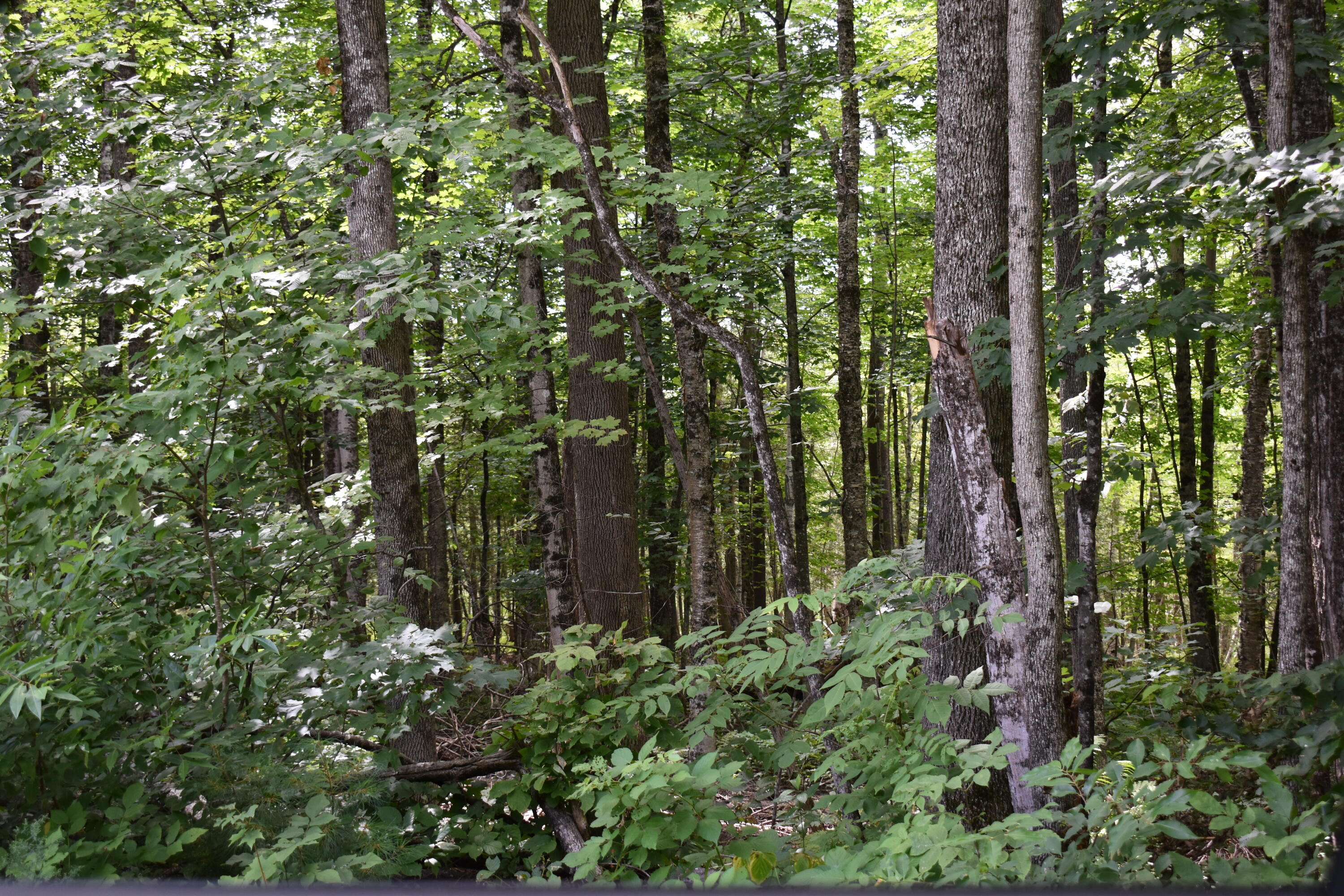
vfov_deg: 26.5
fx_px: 1904
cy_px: 448
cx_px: 672
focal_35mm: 51
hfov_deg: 38.9
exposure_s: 1/100
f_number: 5
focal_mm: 34
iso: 400
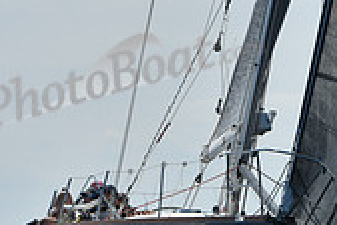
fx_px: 6459
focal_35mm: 690
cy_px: 152
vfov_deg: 2.0
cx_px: 371
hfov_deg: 3.0
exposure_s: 1/1600
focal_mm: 200
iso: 250
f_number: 8
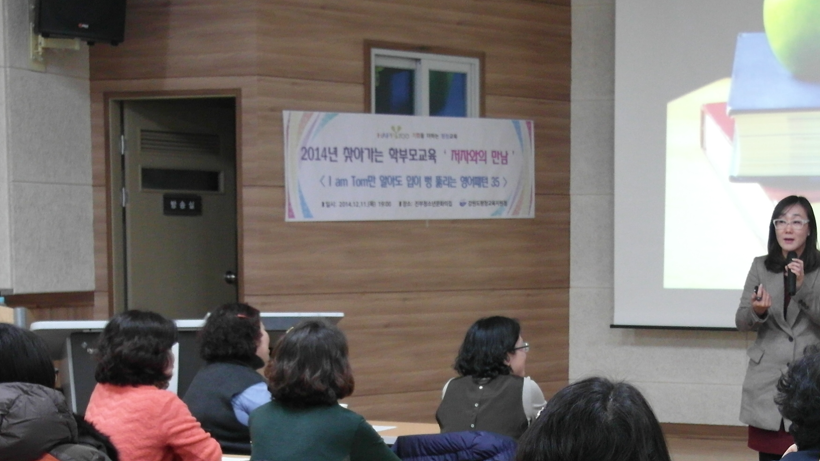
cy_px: 446
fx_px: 1783
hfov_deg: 25.7
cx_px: 563
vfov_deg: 14.5
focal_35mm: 82
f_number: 2
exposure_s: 1/30
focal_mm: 7.8
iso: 200
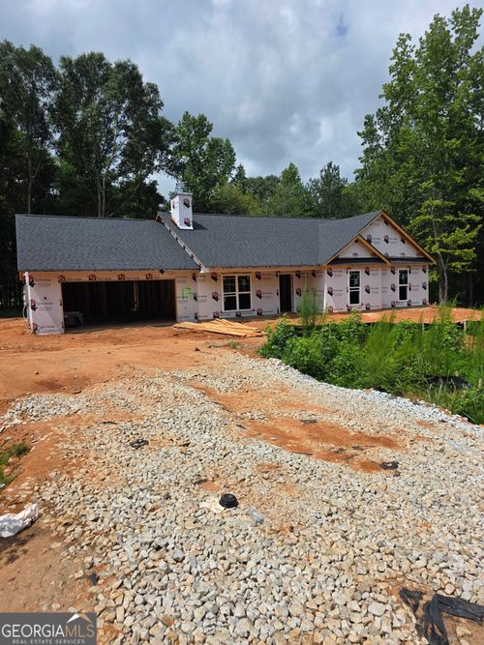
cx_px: 242
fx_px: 429
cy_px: 322
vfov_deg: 73.9
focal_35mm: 23
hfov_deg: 58.9
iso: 64
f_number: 1.7
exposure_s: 1/7944
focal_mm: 6.3
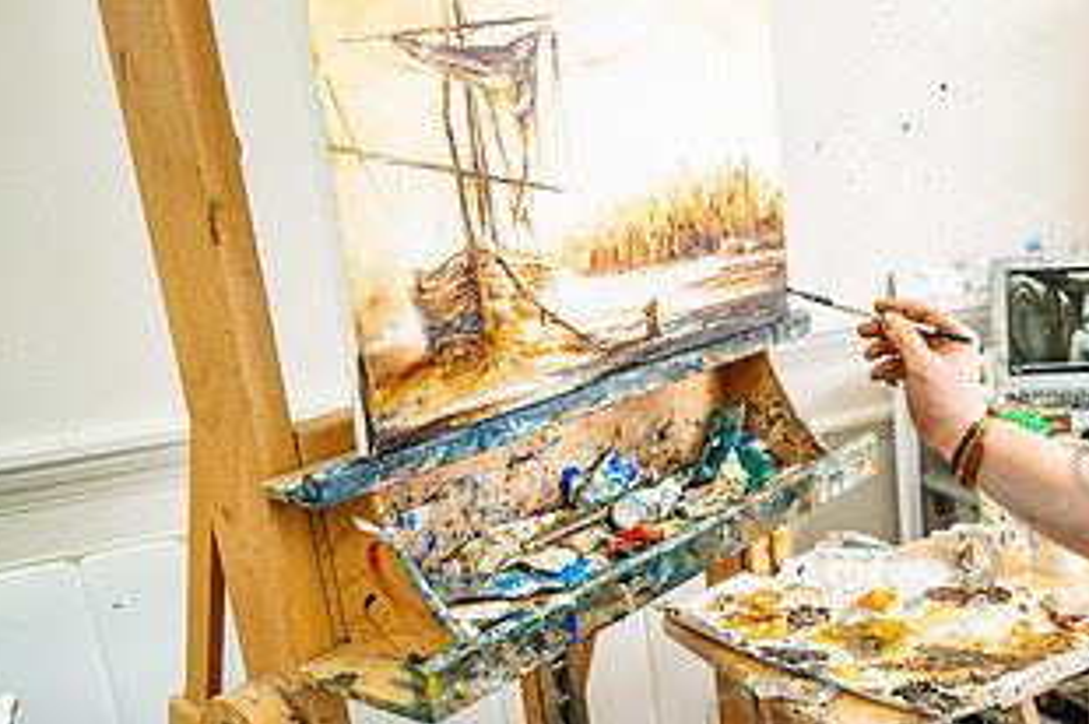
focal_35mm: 46
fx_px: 1390
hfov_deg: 39.2
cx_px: 1015
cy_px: 513
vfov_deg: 28.9
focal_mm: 24
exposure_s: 1/320
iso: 500
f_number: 3.5
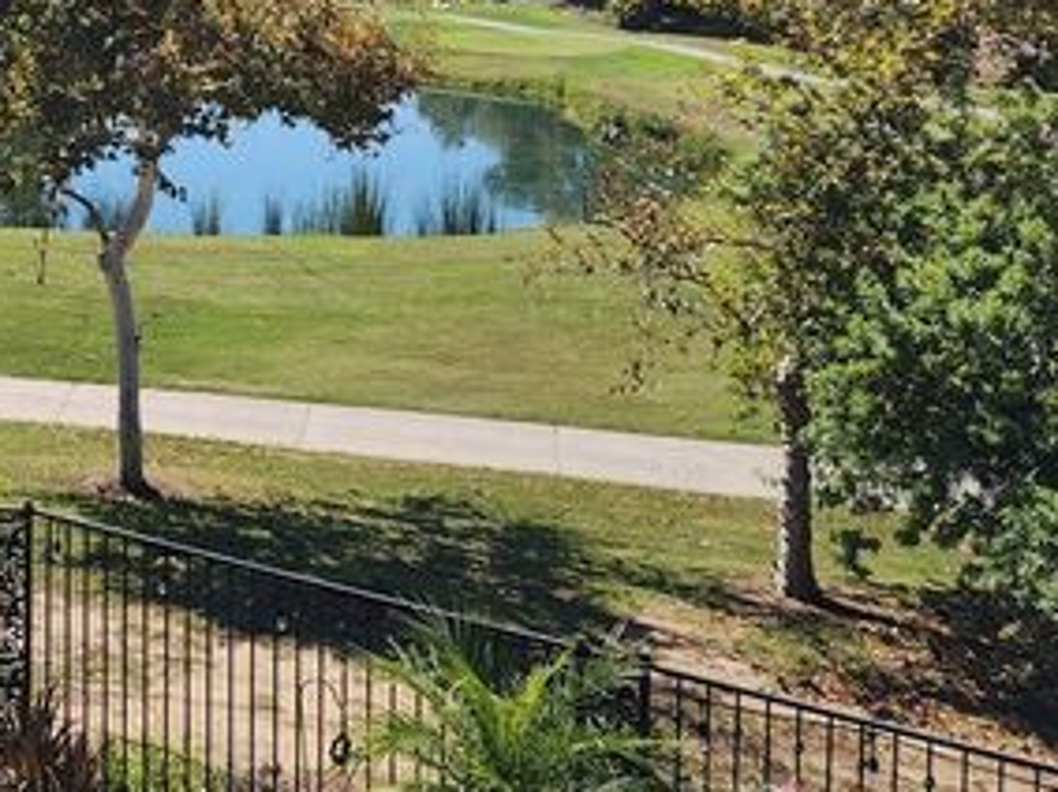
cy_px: -15
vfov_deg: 26.4
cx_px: 101
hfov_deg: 34.7
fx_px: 1589
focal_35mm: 52
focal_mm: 6.4
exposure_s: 1/1022
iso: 12
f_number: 1.8
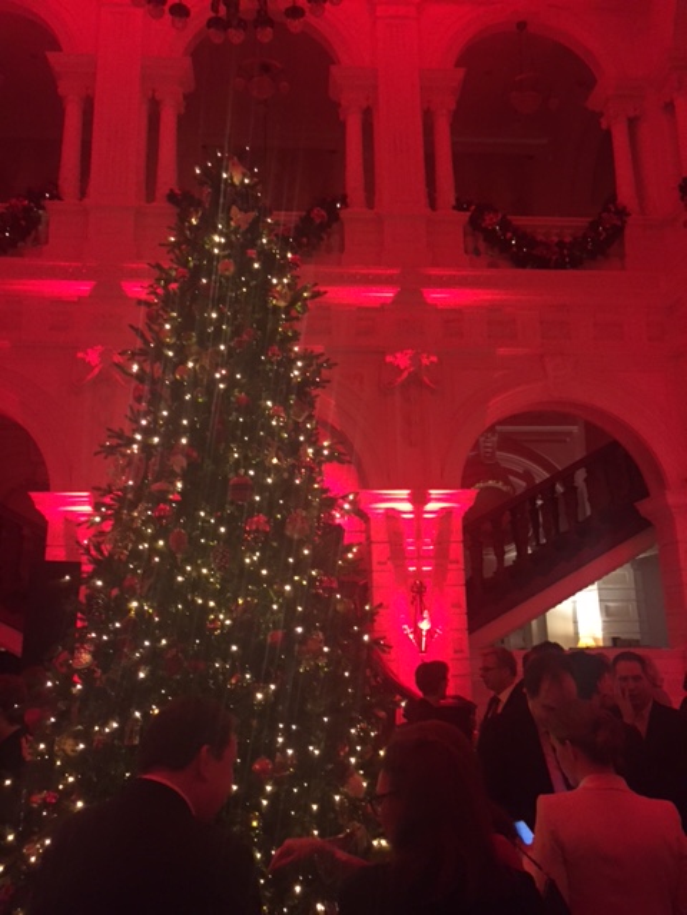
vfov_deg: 61.7
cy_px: 458
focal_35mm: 29
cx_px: 344
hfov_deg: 48.2
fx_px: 767
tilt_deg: +14.5
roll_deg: -0.3
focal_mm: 4.15
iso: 320
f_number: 2.2
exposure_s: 1/15
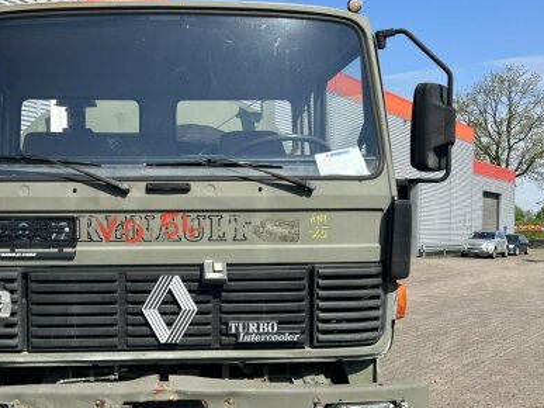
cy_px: 242
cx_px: 167
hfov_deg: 43.1
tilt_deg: -1.1
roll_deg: -0.2
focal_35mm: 43
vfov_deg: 33.5
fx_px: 676
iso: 50
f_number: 1.5
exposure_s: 1/3704
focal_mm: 5.7
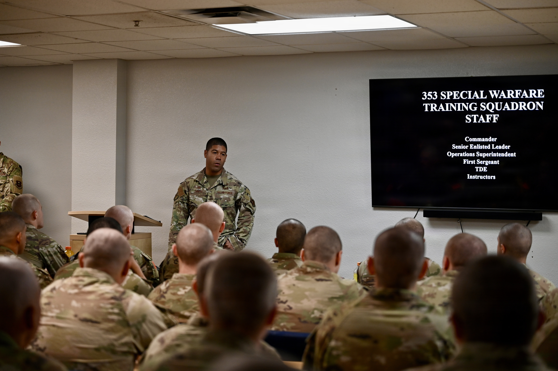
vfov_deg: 19.4
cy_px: 186
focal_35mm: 70
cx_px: 279
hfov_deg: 28.9
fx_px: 1084
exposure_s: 1/125
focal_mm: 70
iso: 900
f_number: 2.8
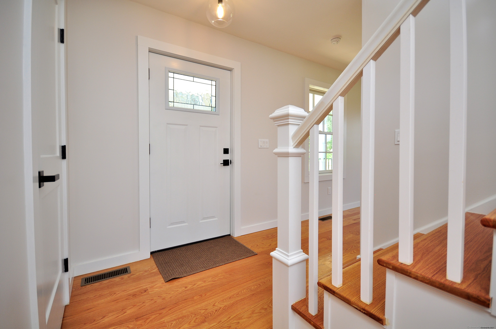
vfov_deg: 77.2
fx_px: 206
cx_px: 248
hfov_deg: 100.5
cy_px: 164
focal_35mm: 15
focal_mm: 10
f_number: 4.5
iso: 200
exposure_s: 1/125
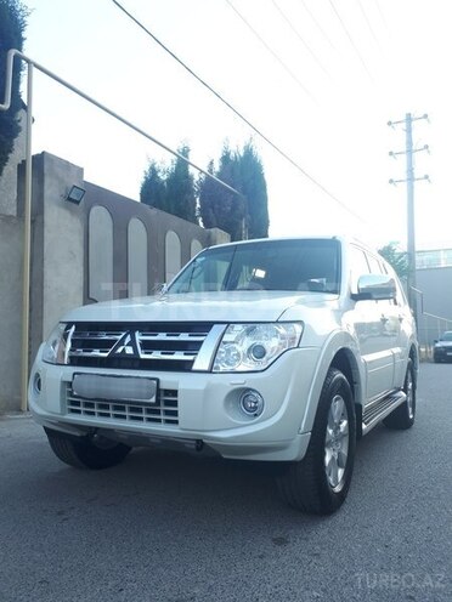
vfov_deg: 65.3
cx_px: 226
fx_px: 470
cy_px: 301
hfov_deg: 51.4
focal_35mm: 27
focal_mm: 3.6
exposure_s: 1/156
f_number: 1.9
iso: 40
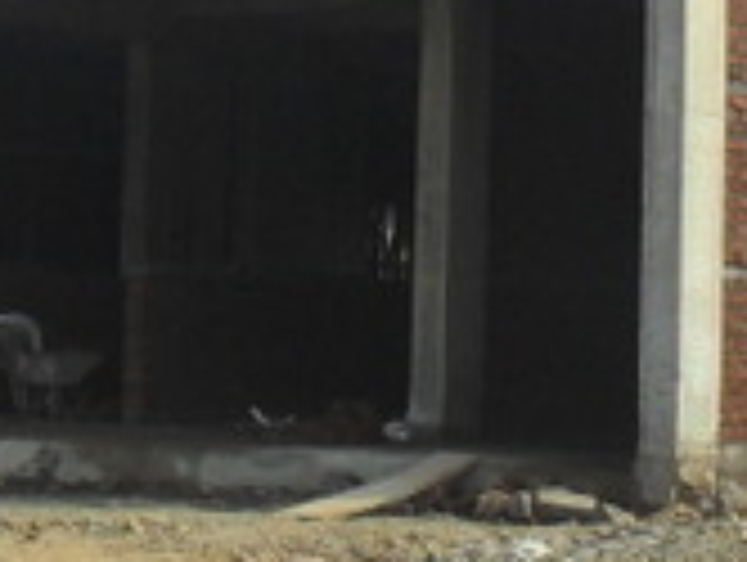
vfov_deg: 9.6
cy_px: 63
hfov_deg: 12.2
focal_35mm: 154
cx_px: -351
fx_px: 3328
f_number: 3.7
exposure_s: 1/1000
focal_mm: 5.7
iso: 100
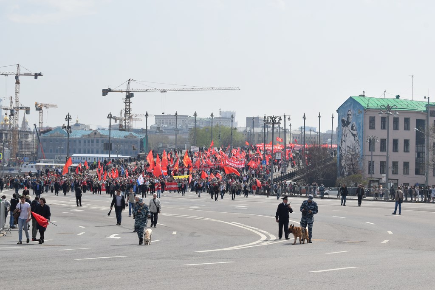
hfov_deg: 24.6
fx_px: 997
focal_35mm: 82
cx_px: 218
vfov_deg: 16.6
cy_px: 145
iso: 200
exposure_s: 1/400
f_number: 10
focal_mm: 55
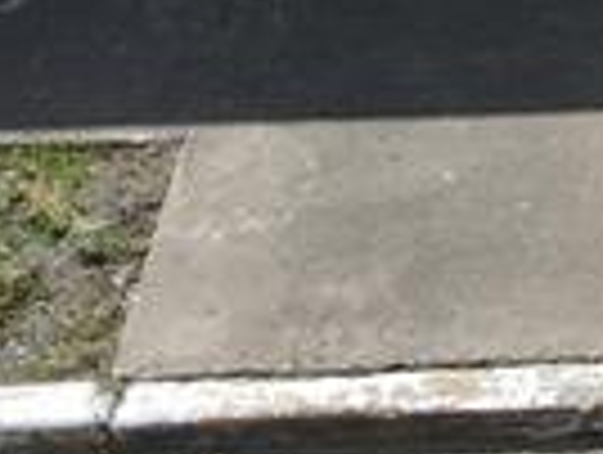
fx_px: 3194
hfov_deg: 10.0
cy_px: -589
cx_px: 1206
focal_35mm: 183
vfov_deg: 7.6
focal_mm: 4.5
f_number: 2.8
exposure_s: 1/800
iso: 100
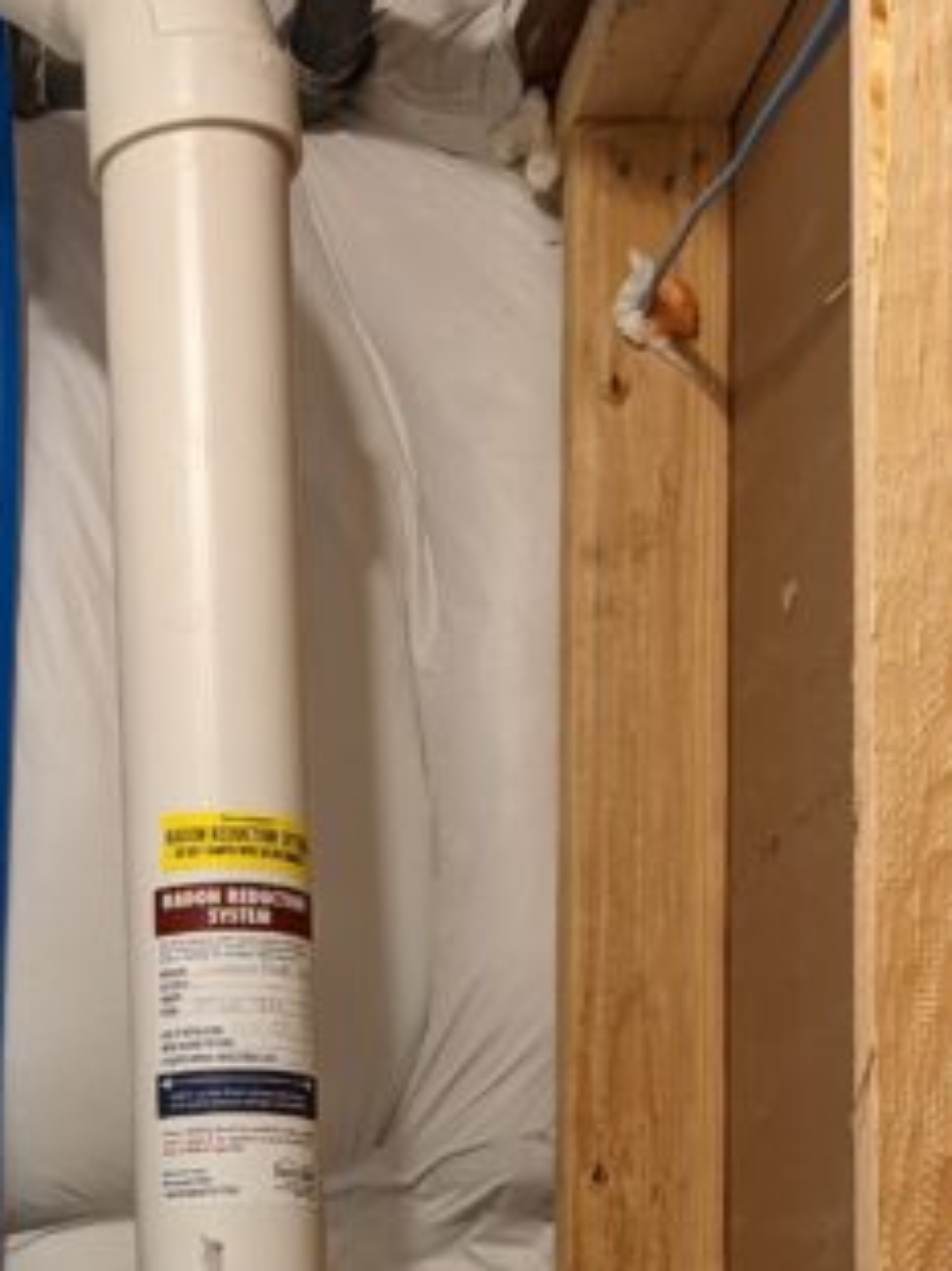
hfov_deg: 16.3
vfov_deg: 20.8
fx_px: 3266
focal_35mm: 89
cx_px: 29
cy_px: 1451
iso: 109
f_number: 1.8
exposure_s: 1/24
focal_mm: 4.44
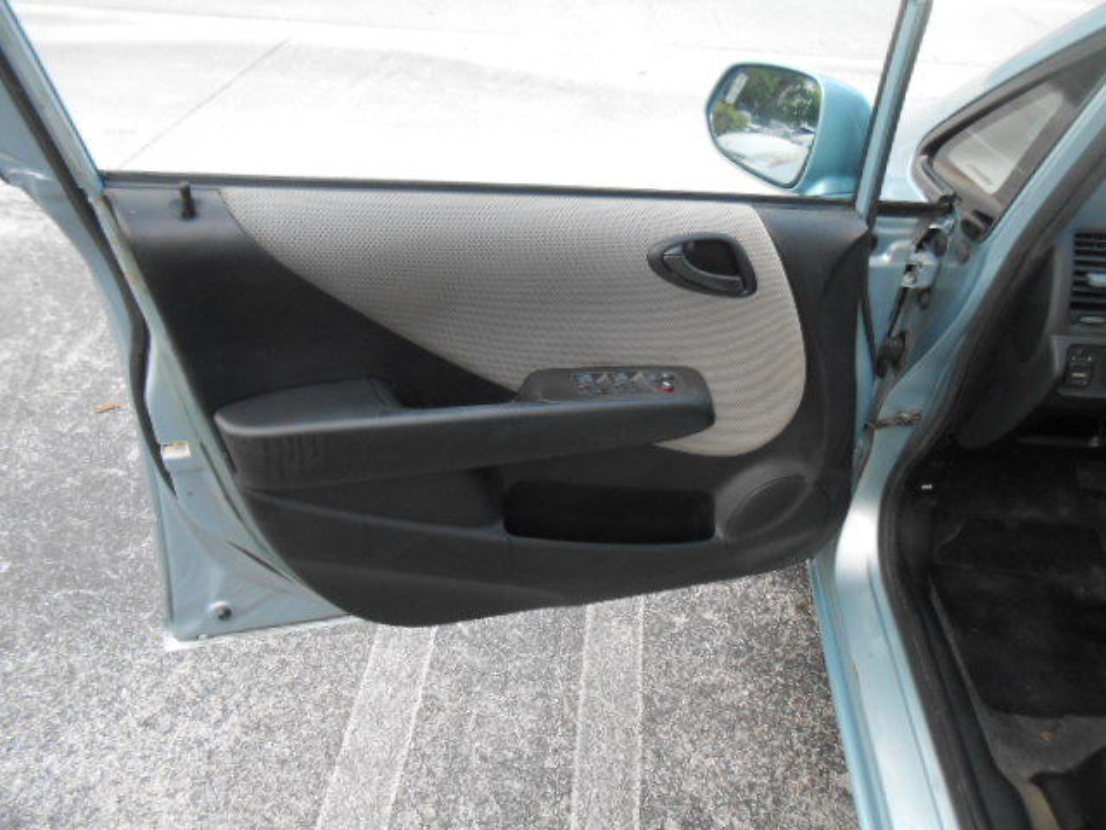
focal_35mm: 26
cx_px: 553
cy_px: 415
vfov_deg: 53.1
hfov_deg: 67.3
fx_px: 831
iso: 320
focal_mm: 4.6
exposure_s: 1/250
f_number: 3.5
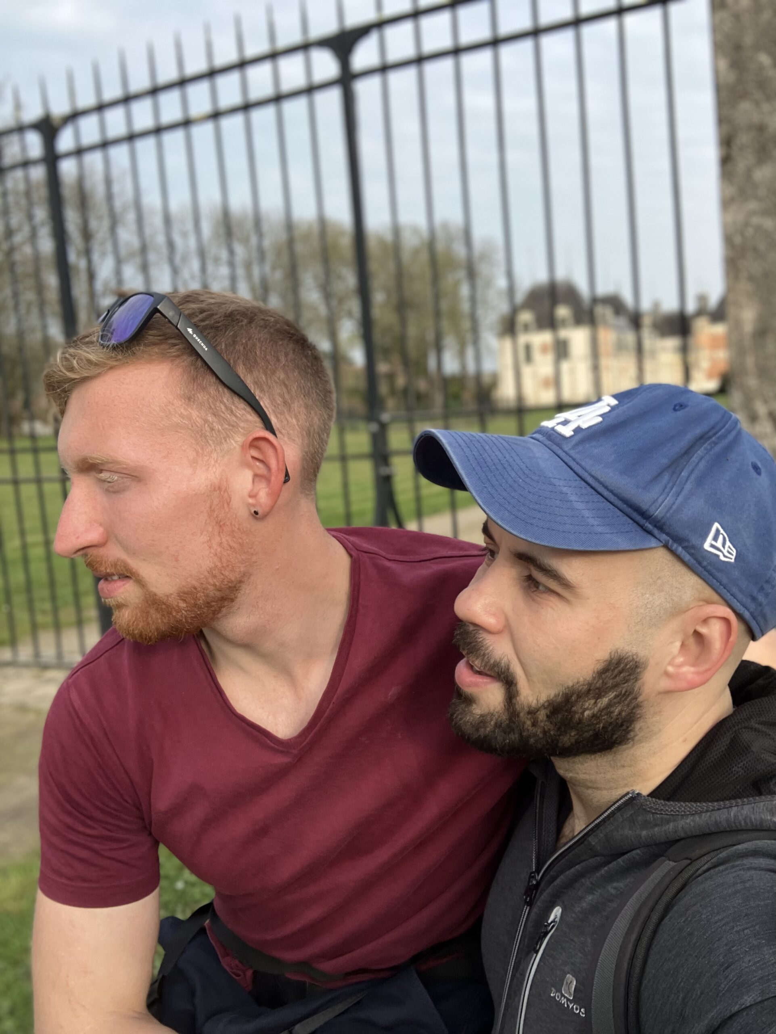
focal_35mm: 32
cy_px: 517
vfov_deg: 56.8
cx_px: 388
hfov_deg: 44.2
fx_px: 956
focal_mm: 2.87
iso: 20
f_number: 2.2
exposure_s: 1/311
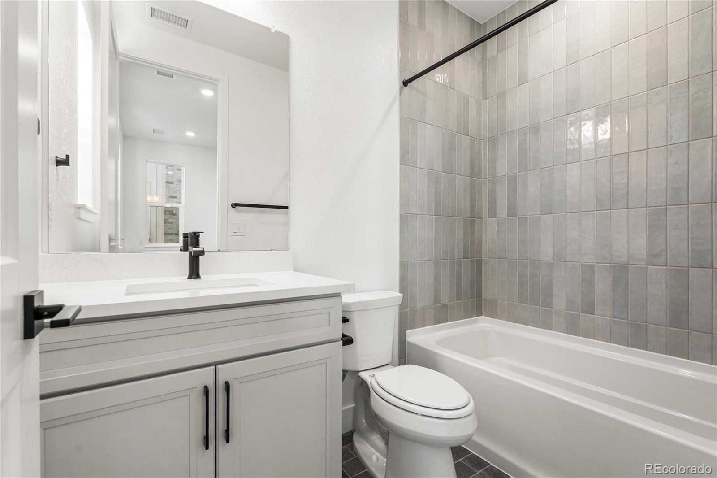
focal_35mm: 16
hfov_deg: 96.7
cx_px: 358
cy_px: 239
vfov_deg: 73.7
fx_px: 319
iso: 400
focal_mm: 16
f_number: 8
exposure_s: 1/15
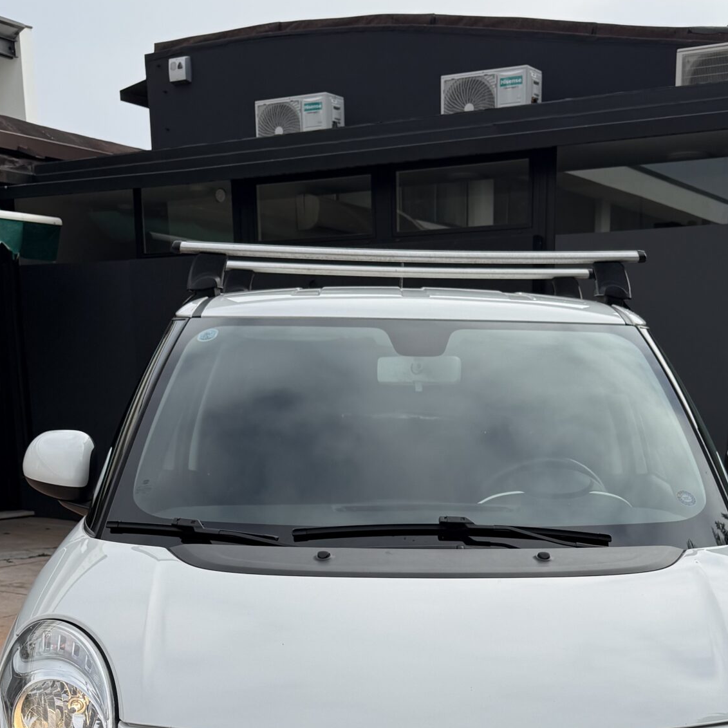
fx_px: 1142
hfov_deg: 35.1
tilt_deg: -13.5
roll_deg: +0.4
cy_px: 661
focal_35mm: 48
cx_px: 470
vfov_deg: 33.4
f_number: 1.78
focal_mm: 6.76
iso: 80
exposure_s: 1/3021
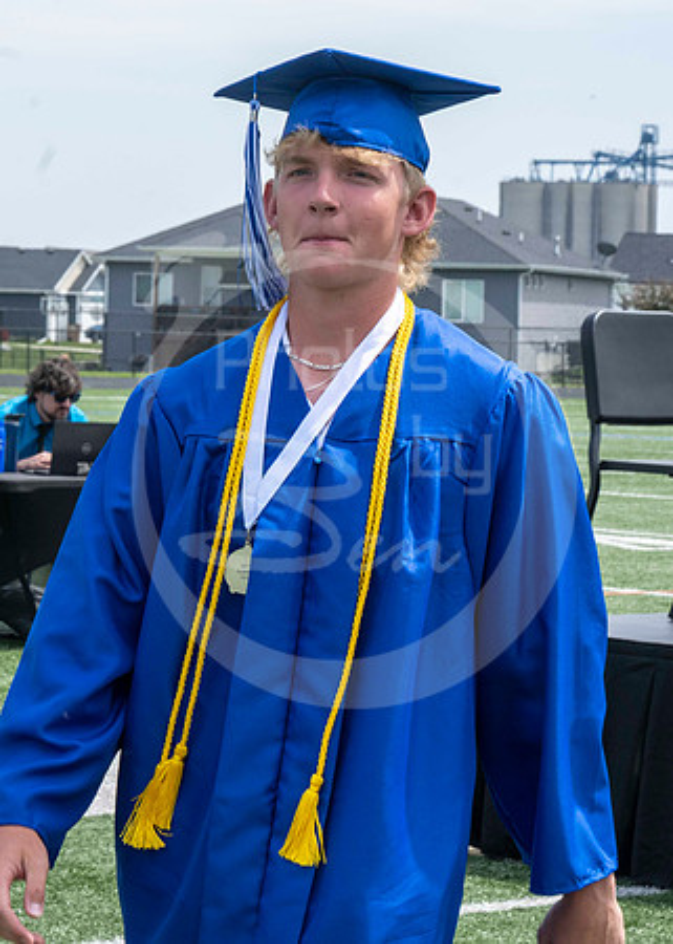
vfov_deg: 14.0
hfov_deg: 10.0
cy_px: 288
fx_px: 3821
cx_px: 97
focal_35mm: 143
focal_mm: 70
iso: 200
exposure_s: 1/250
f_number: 13
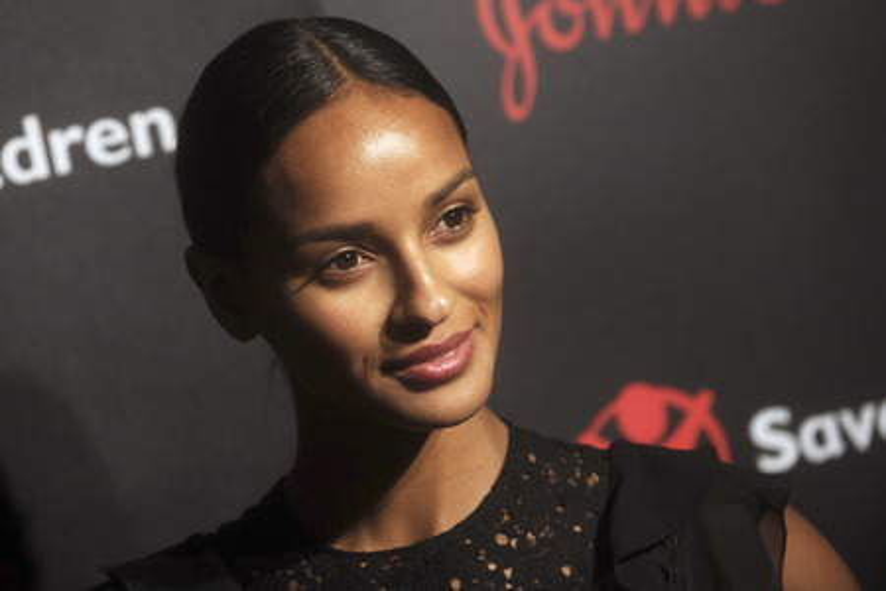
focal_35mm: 140
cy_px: 296
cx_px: 443
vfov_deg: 9.8
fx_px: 3445
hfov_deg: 14.7
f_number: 4.5
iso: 1600
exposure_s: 1/400
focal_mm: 140
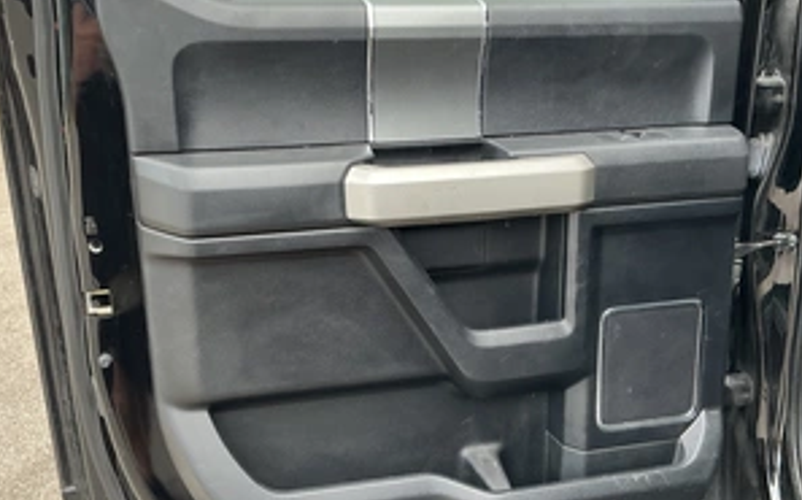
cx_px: 389
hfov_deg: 49.3
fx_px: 873
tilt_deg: -17.2
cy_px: 289
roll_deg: +4.3
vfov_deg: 31.9
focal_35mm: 40
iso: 32
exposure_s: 1/122
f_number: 1.8
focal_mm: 3
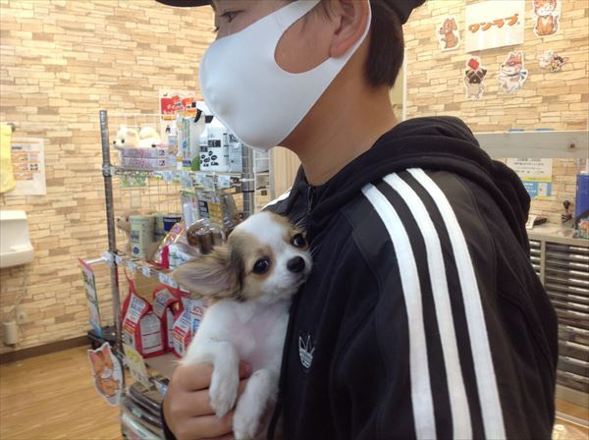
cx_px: 294
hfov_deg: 52.7
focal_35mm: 35
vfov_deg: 40.6
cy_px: 220
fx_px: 595
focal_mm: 4.28
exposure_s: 1/40
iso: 64
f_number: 2.4
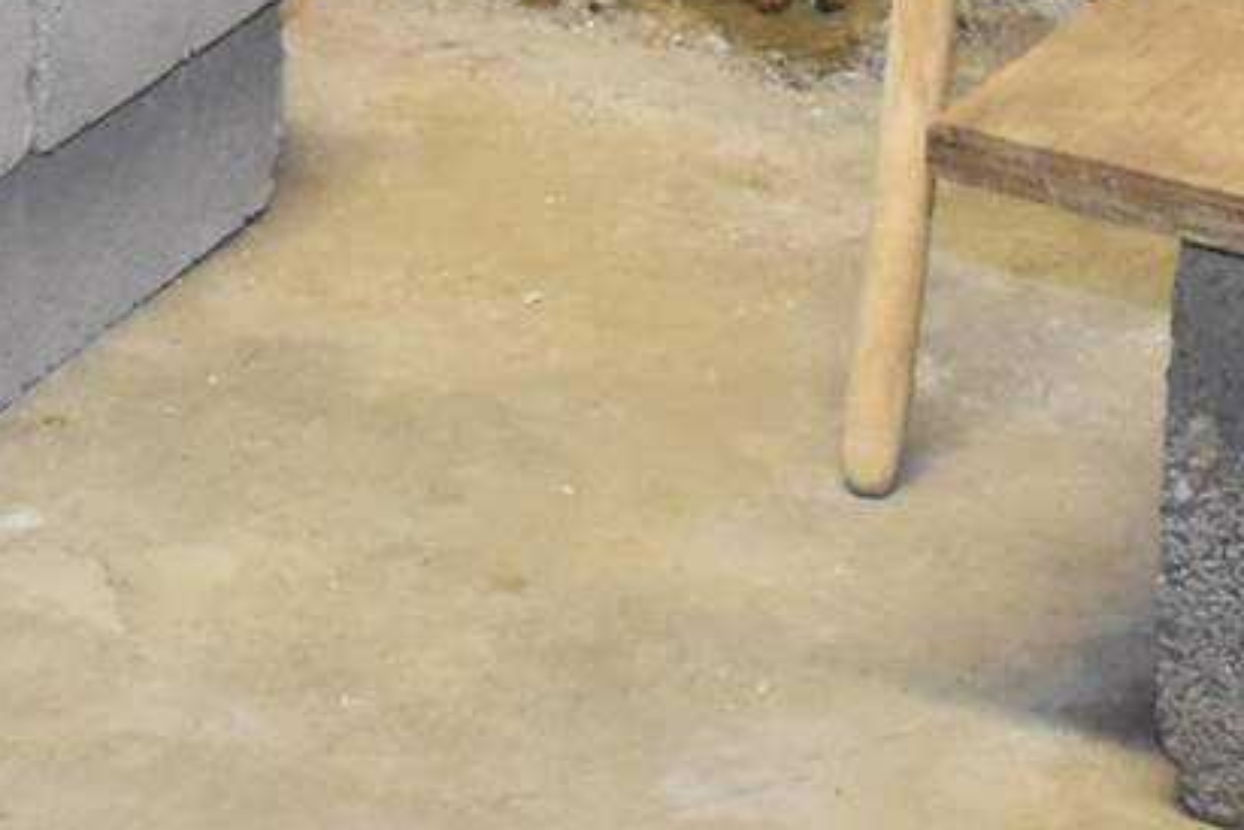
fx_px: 8905
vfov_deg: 4.9
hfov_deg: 7.9
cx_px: -61
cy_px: -2075
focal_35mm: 258
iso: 1600
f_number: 4
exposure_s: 1/60
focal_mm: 23
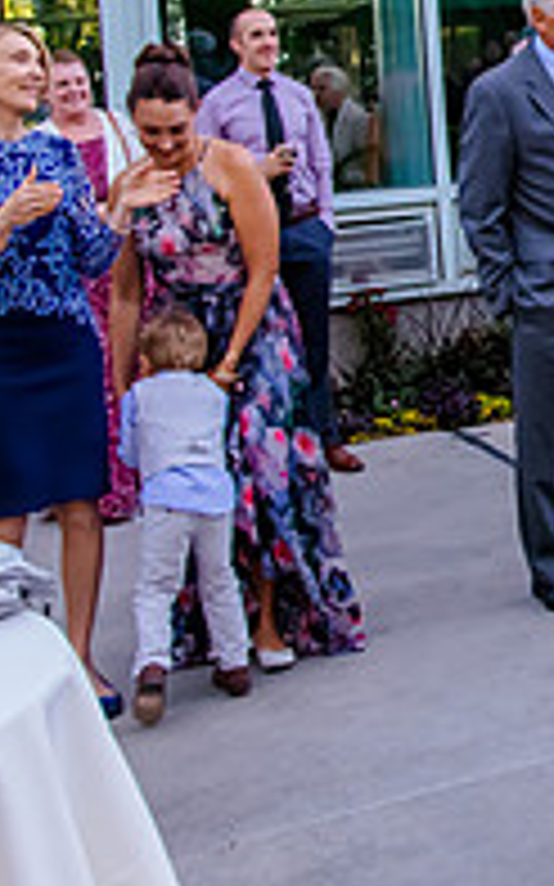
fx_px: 1741
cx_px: 896
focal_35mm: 72
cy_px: 178
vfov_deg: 28.0
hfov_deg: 16.1
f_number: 5.6
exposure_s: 1/320
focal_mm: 24
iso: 3200
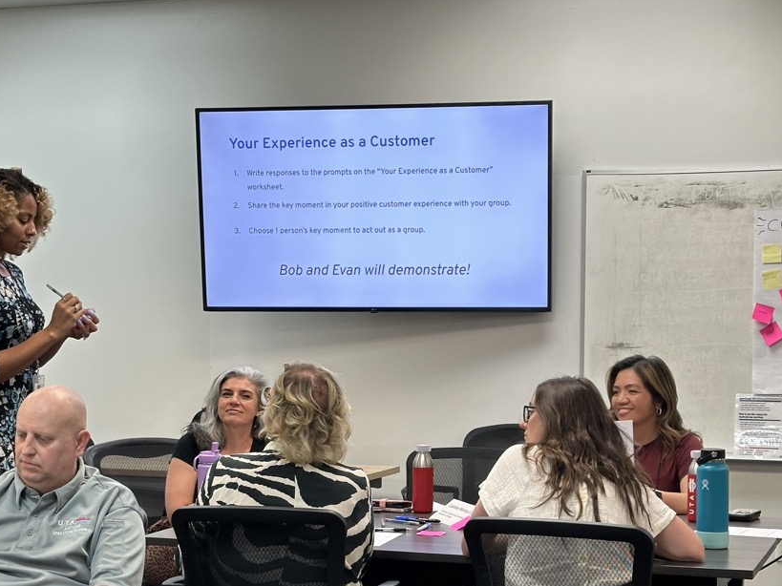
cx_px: 355
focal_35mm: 75
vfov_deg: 19.6
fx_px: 1694
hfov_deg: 26.0
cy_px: 402
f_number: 1.78
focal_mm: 6.86
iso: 64
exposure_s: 1/60
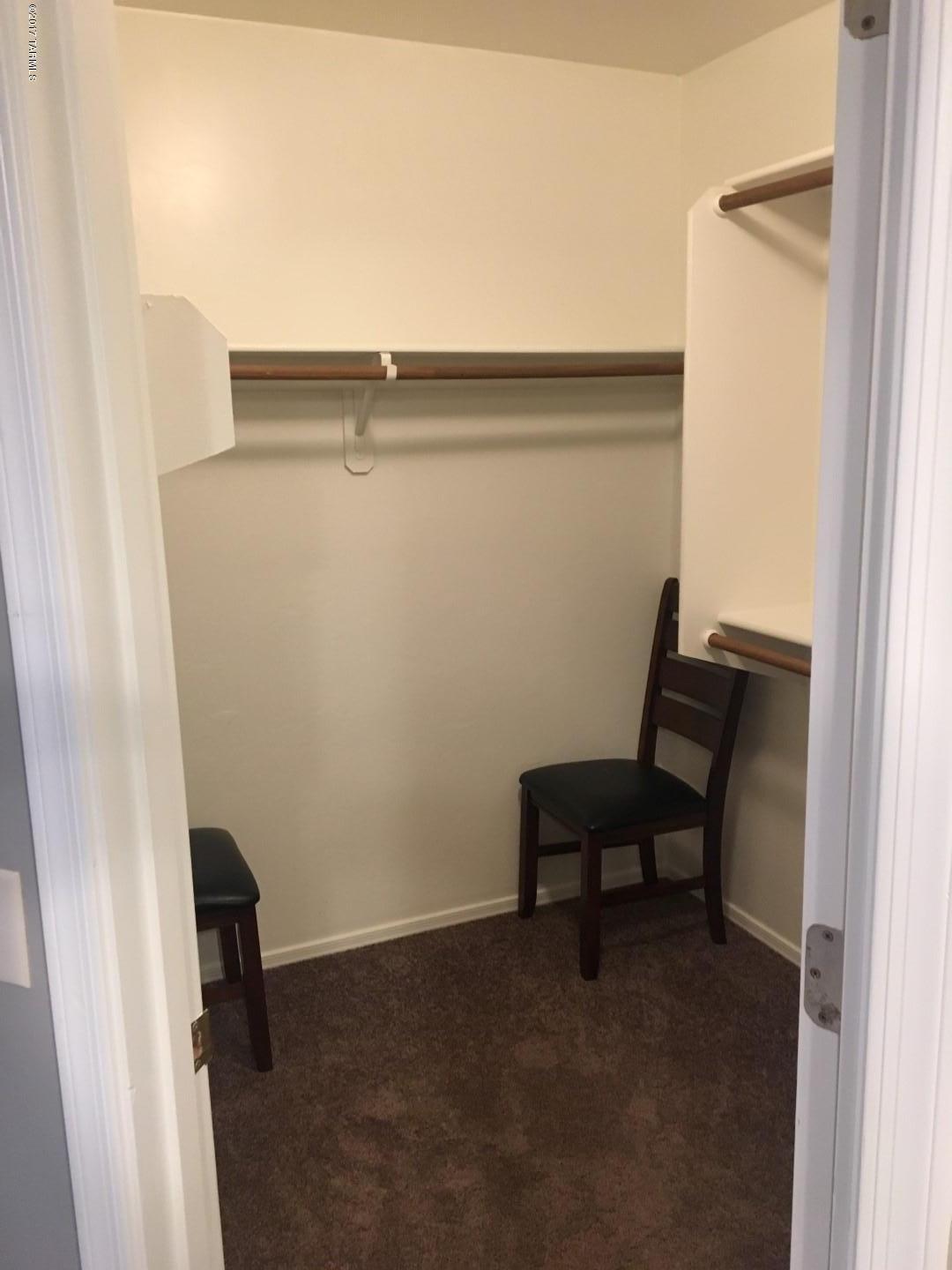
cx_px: 476
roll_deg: +1.3
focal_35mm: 29
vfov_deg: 61.7
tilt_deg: -10.5
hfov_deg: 48.2
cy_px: 635
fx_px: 1063
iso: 200
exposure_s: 1/24
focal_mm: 4.15
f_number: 2.2
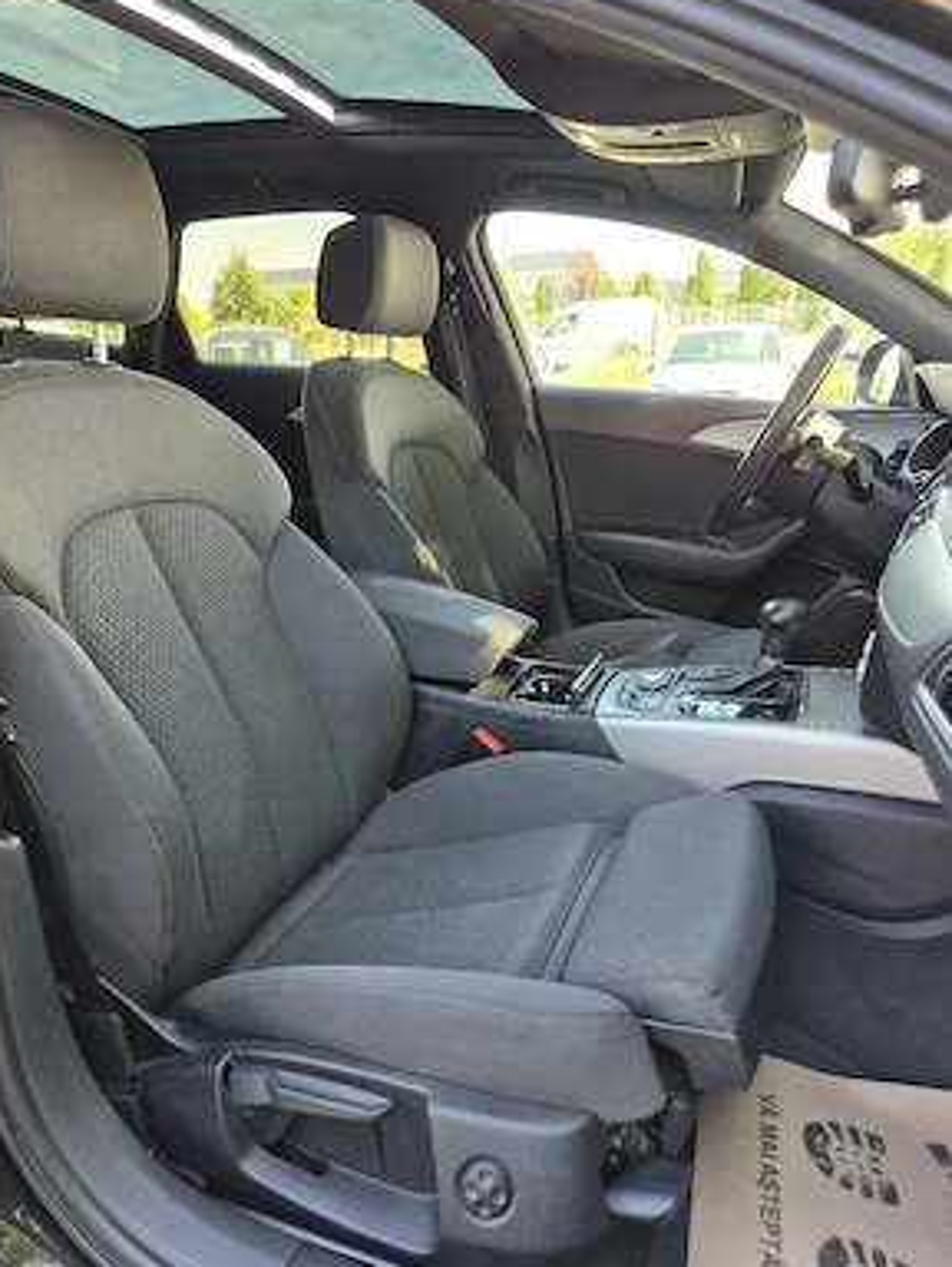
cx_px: 459
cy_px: 615
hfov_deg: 56.9
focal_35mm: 24
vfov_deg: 71.5
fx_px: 879
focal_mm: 5.4
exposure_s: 1/182
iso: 160
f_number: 1.8
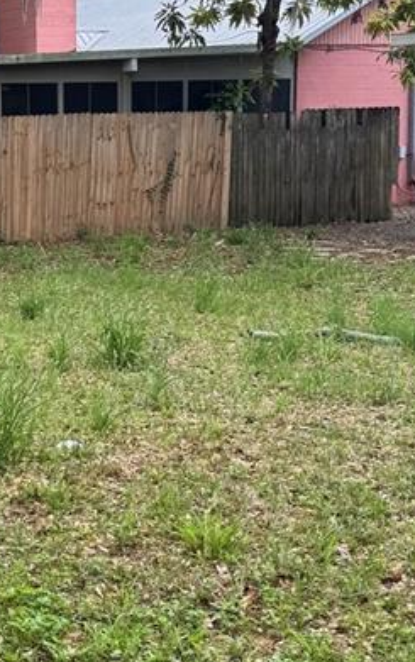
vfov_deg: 26.4
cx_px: -46
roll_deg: +2.0
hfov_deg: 16.2
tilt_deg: -9.6
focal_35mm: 78
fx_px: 1409
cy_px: 350
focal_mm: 6.76
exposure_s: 1/621
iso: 80
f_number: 1.78
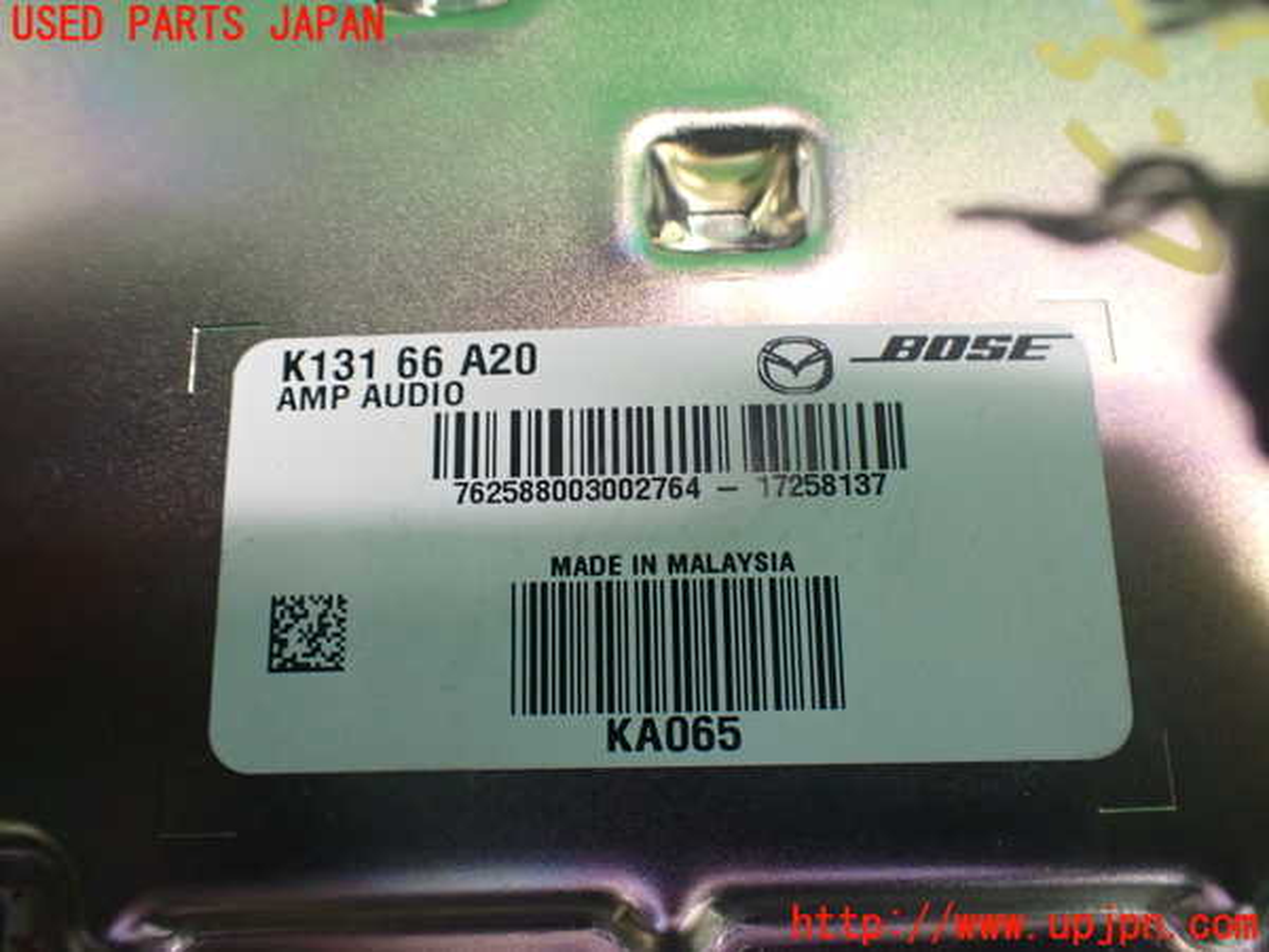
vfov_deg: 46.8
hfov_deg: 60.0
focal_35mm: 30
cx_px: 634
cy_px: 476
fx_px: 1100
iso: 800
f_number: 2.3
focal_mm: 5.4
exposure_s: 1/80
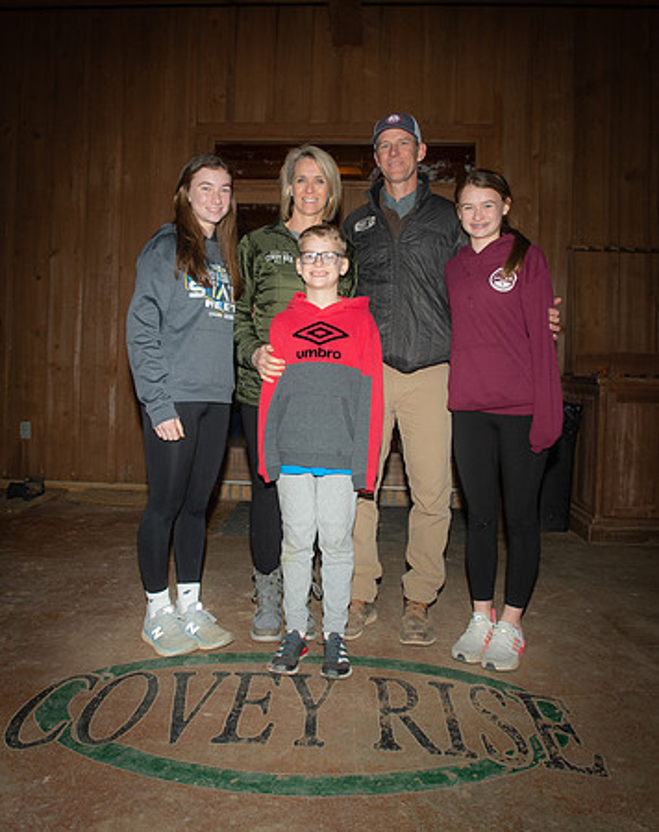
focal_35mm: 28
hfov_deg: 51.4
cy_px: 373
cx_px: 317
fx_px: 685
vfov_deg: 62.4
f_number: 3.5
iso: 500
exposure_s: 1/200
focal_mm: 17
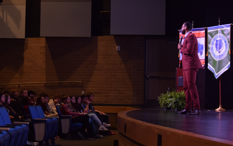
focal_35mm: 85
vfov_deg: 15.5
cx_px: 117
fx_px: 537
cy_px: 76
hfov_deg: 24.5
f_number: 5.6
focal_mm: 55
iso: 1600
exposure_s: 1/50
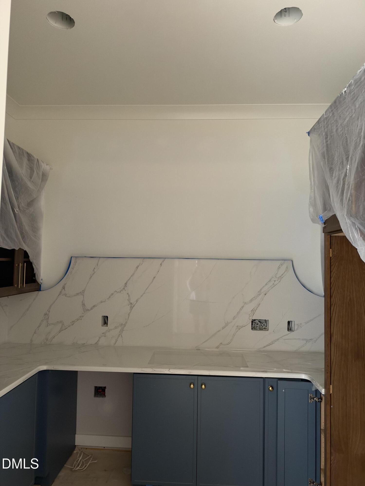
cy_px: 243
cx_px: 182
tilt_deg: +3.1
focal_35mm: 24
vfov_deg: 71.6
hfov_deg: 56.8
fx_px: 337
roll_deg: -1.3
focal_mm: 6.93
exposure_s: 1/31
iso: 640
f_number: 1.48
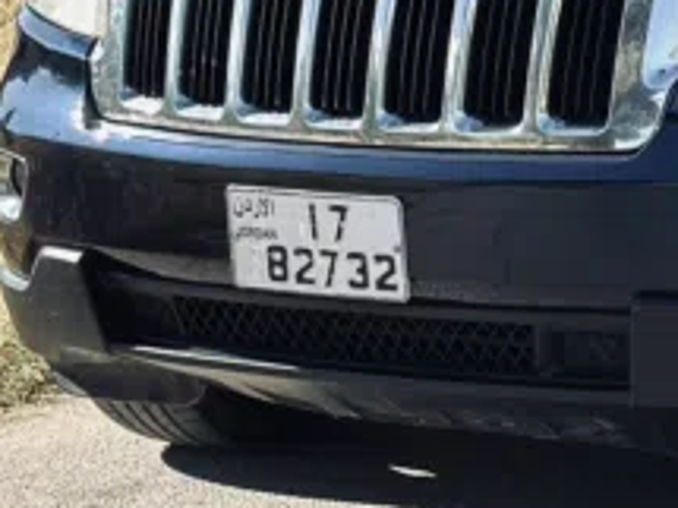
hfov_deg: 13.2
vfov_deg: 10.2
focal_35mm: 143
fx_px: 2799
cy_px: -120
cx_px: 943
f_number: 1.78
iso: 80
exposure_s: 1/1475
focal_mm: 6.86
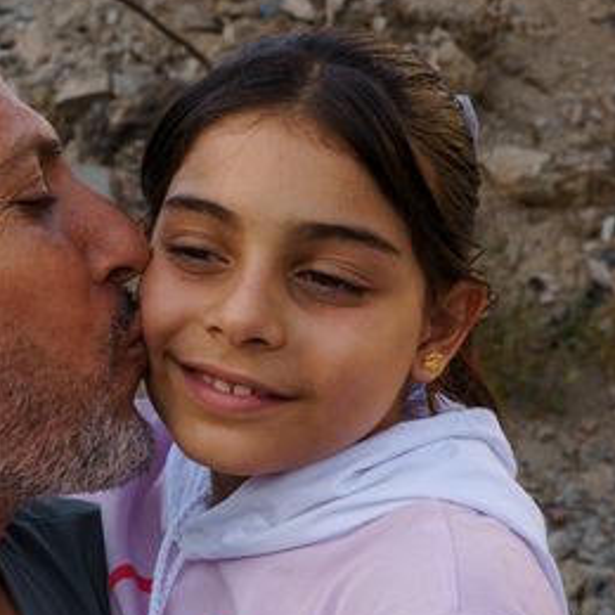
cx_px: 57
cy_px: 322
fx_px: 1427
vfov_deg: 24.3
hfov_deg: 23.6
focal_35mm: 71
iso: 500
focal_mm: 24
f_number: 6.3
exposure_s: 1/500
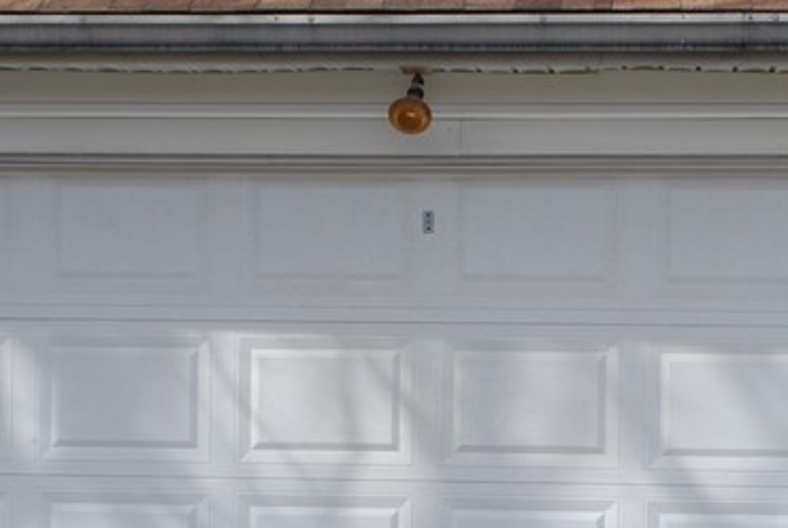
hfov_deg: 17.9
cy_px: 351
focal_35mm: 114
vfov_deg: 12.0
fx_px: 2499
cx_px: 434
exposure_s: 1/200
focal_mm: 26
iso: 100
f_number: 7.1
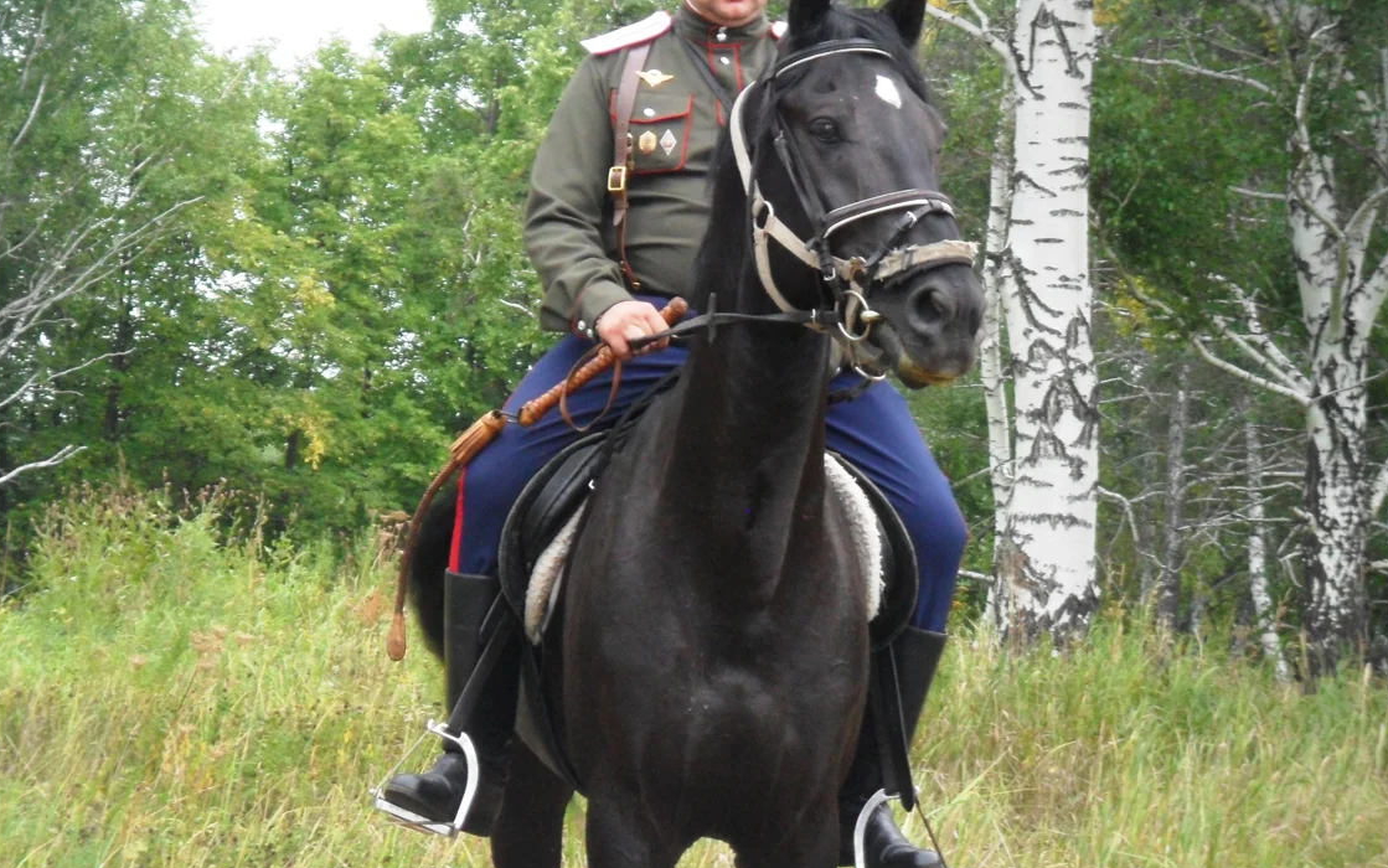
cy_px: 274
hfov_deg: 11.7
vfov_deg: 7.3
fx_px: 6773
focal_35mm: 179
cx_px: 676
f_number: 5.9
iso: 200
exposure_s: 1/90
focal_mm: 24.5
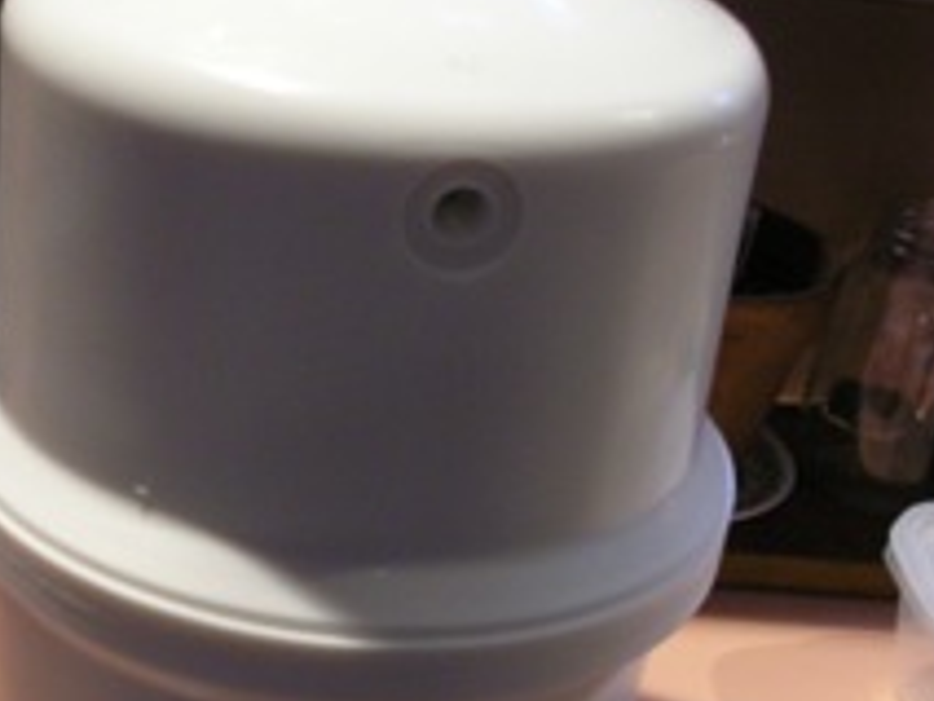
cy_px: 467
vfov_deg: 22.2
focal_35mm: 66
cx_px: 194
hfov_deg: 28.8
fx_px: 1781
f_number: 2.8
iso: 200
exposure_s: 1/24.3
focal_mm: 5.8
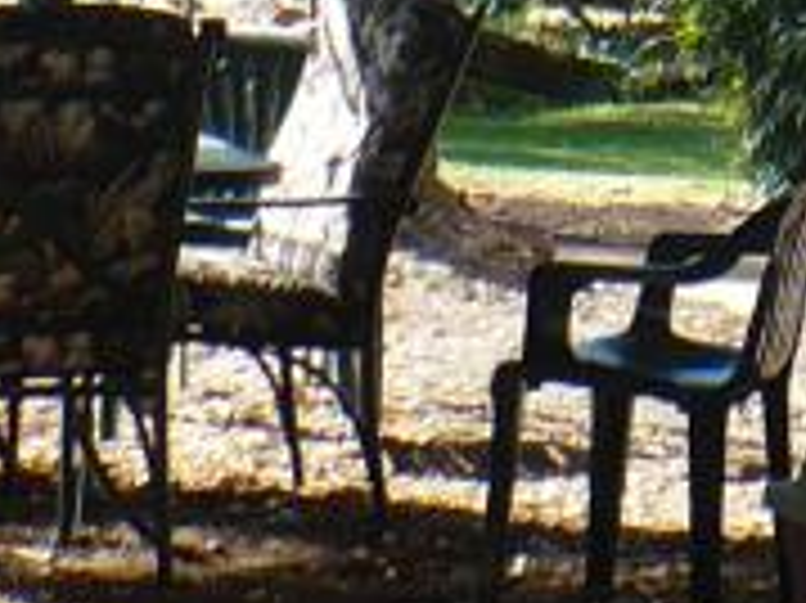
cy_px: -486
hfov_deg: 7.3
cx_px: 1283
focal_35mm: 265
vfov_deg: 5.5
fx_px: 6166
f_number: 2.8
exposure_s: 1/250
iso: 100
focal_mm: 6.1
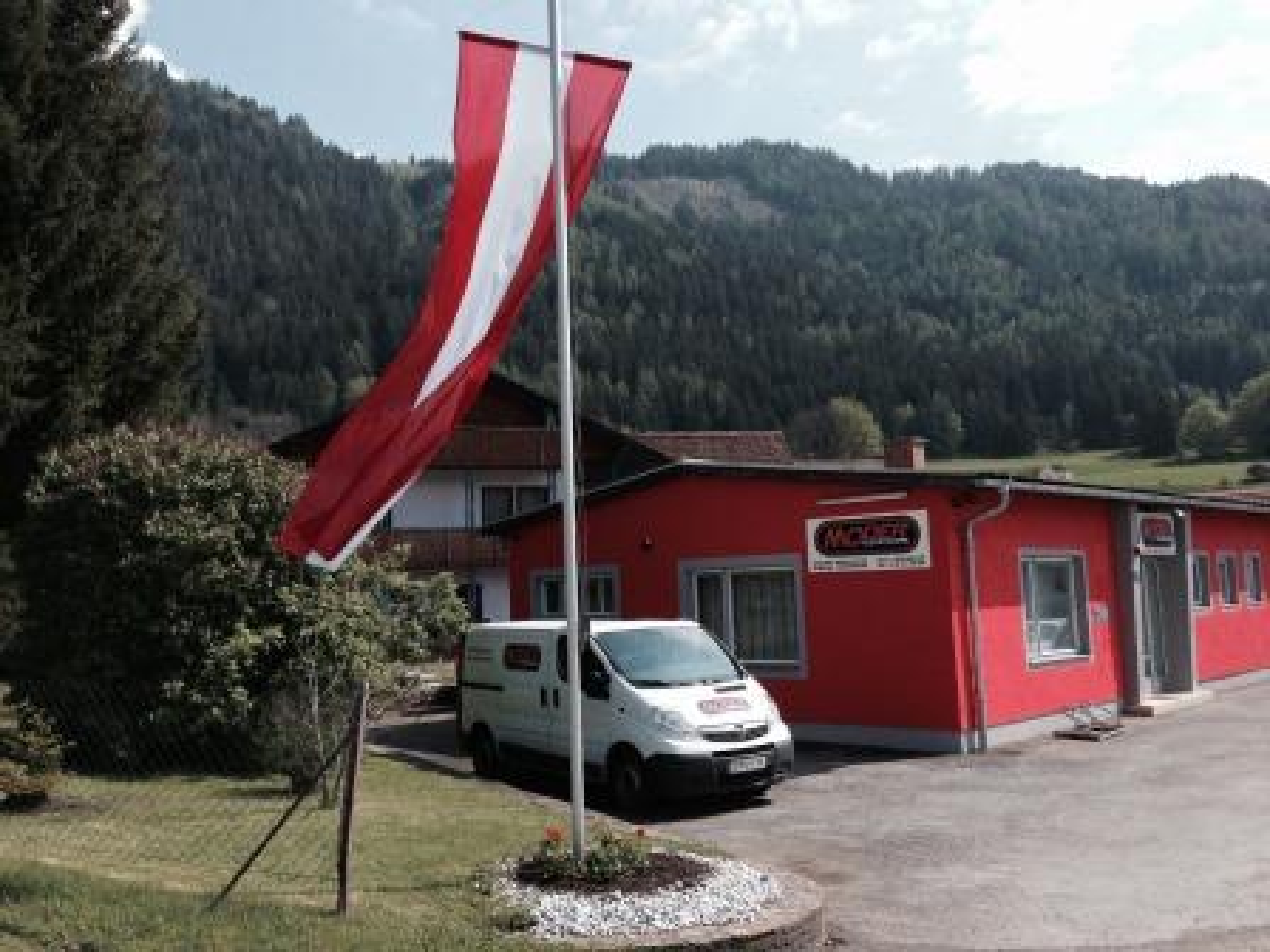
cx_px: 635
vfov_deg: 42.9
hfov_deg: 55.4
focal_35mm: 33
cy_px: 476
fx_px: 1211
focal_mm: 4.12
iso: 50
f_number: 2.4
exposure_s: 1/1427
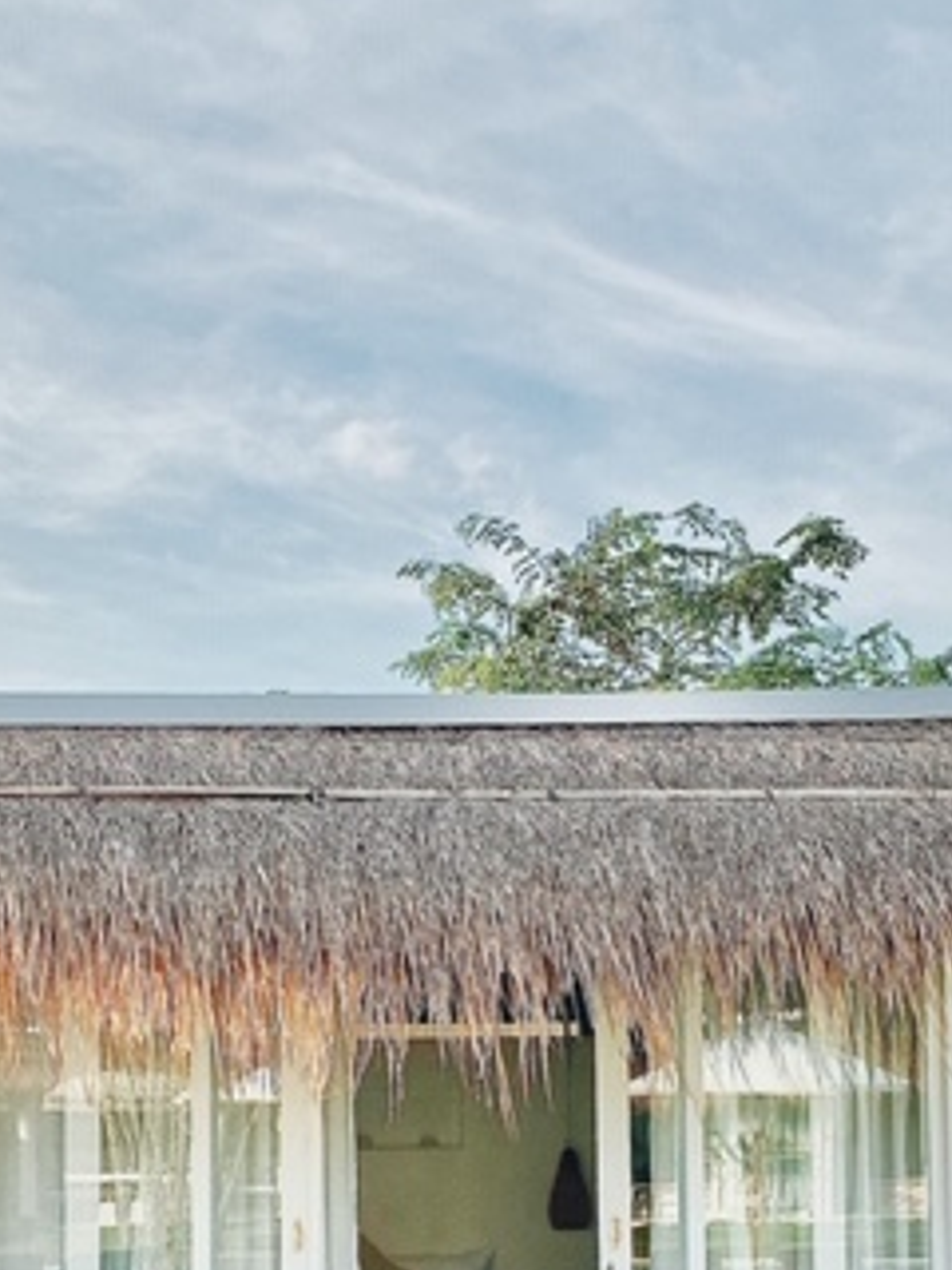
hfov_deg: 28.0
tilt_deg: +4.7
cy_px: 1036
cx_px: 484
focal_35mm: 52
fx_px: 1907
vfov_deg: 35.5
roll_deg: +0.5
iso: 32
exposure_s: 1/2967
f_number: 1.8
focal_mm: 4.25
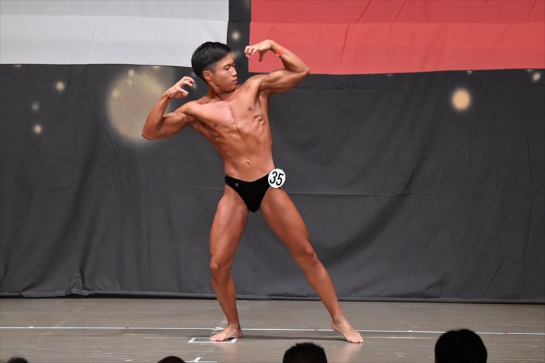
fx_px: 3405
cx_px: 272
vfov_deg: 6.1
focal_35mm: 225
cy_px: 182
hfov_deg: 9.2
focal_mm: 150
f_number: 5.6
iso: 6400
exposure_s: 1/400
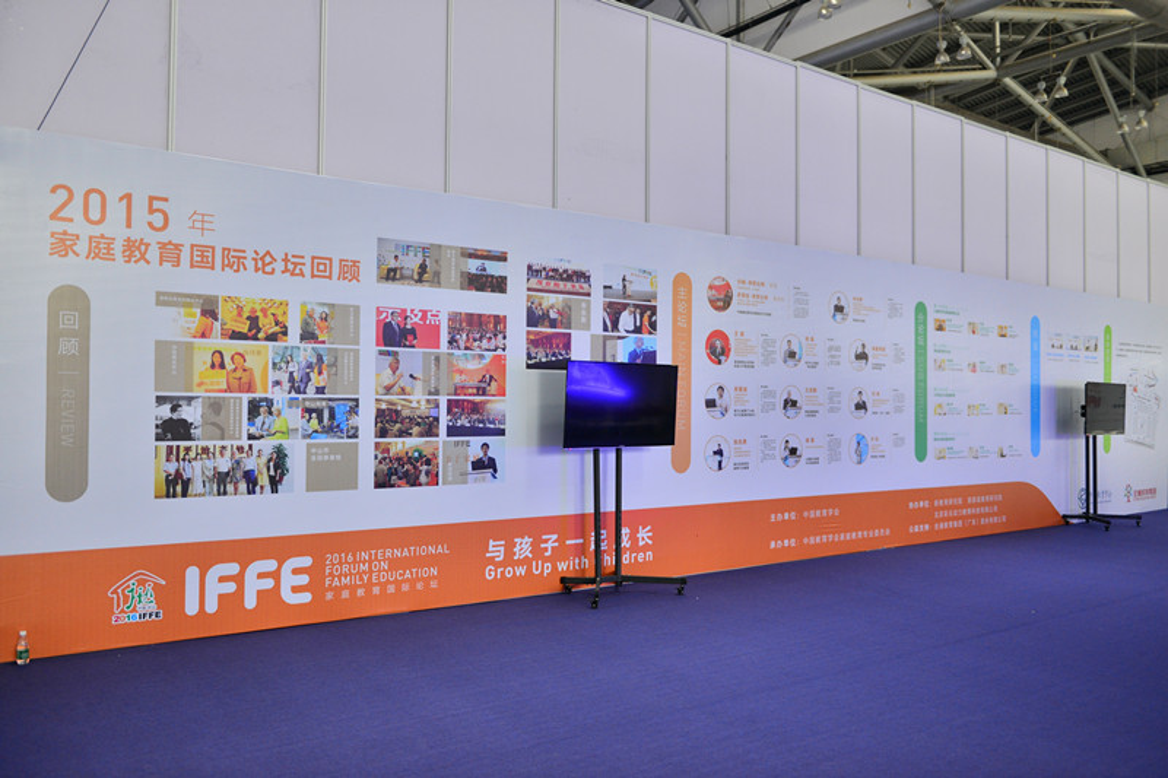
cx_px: 584
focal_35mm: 29
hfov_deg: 63.7
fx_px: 941
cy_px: 389
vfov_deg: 44.9
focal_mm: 29
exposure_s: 1/60
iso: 1000
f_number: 2.8
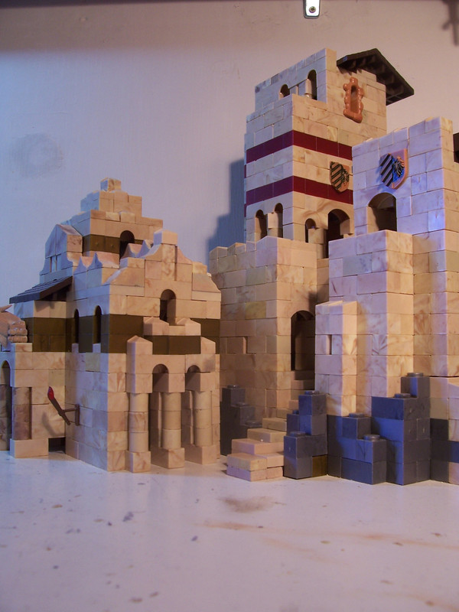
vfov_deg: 54.0
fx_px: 601
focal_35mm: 34
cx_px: 230
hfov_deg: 41.8
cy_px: 306
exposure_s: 1/30
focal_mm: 5.6
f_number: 2.7
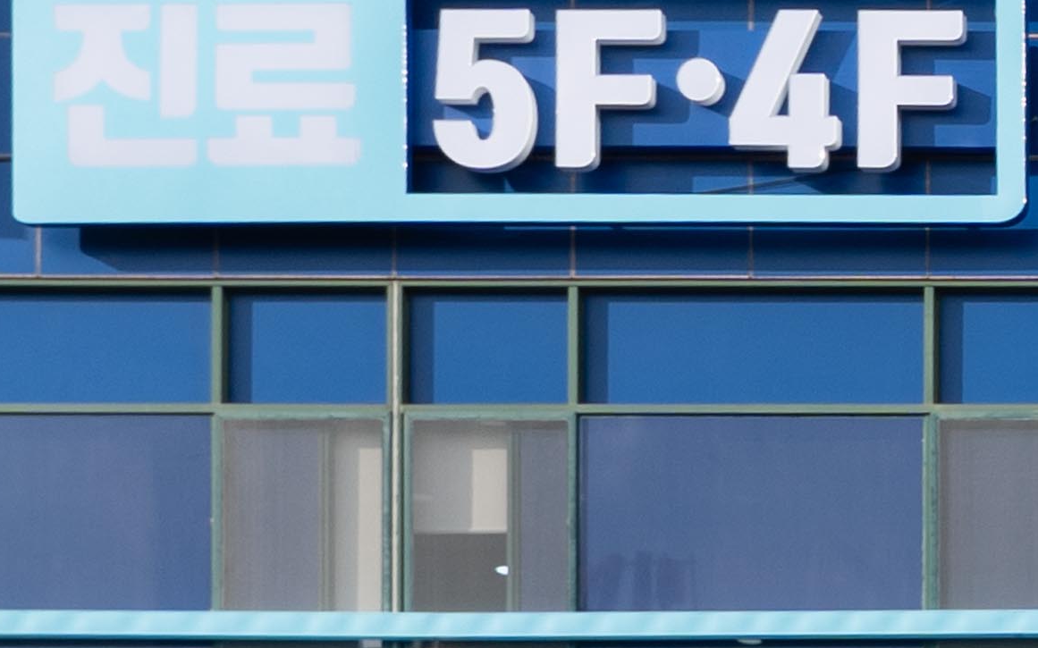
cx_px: 2620
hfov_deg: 8.0
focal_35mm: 240
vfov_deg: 5.5
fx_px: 6788
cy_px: 0
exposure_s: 1/250
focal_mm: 39
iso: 100
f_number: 7.1
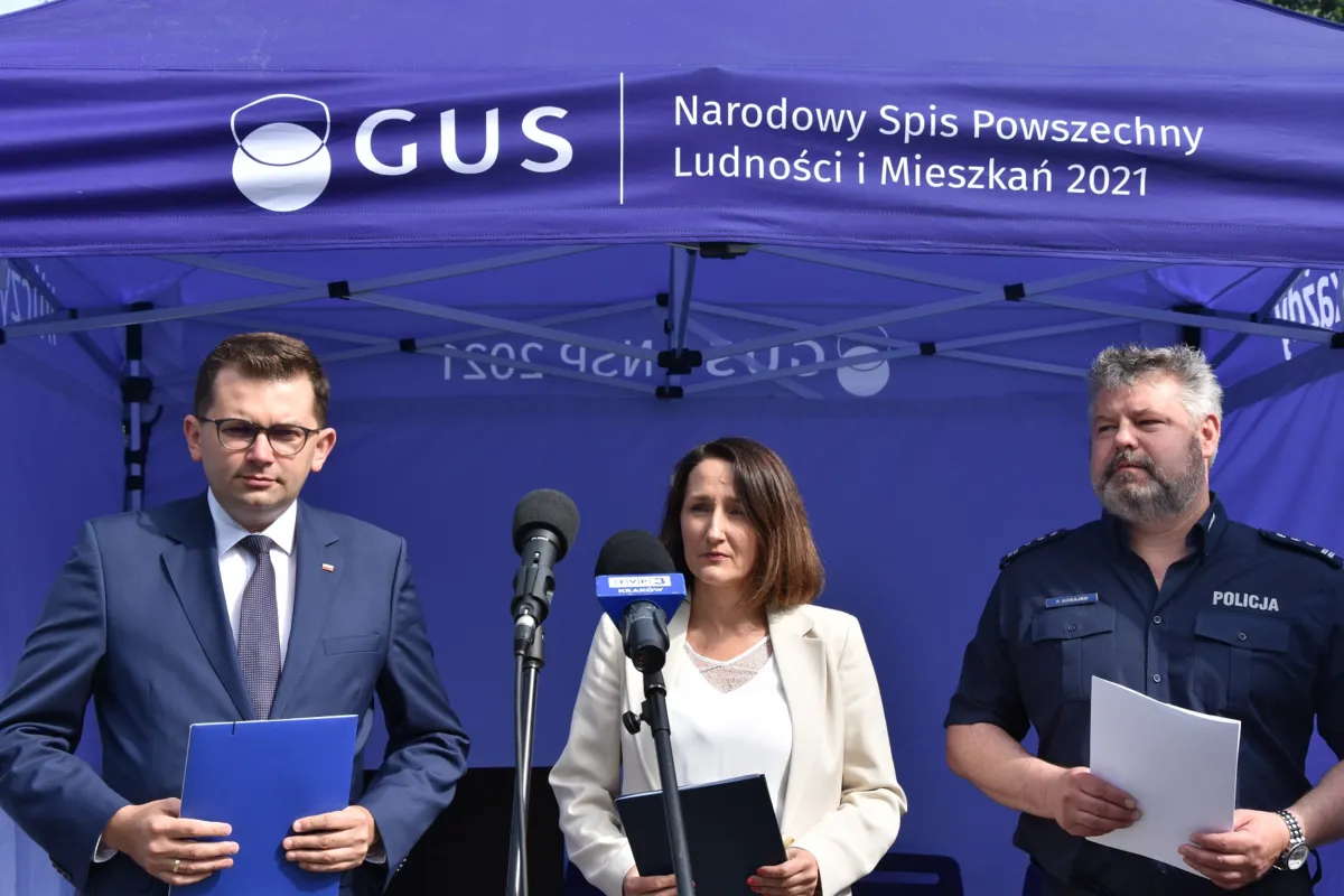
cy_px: 448
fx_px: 2352
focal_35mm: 63
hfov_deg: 31.9
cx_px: 672
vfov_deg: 21.6
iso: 280
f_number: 8
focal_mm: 42
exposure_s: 1/500
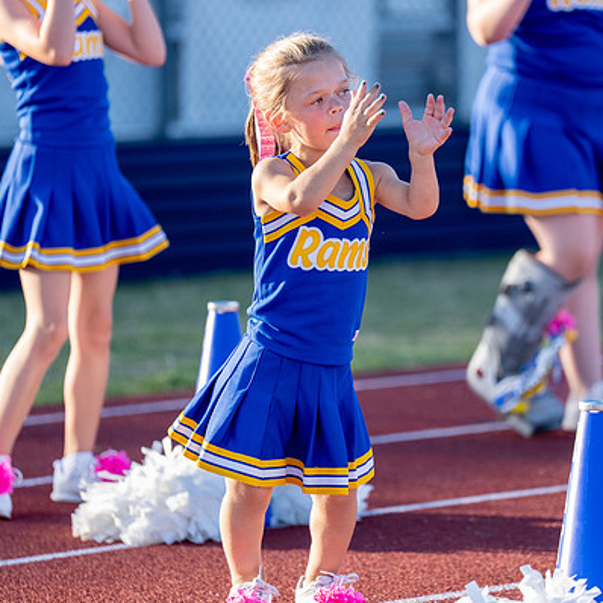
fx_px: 5400
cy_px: 272
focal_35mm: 274
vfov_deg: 6.4
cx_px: 367
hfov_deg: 6.4
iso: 200
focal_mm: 178
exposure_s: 1/2000
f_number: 2.8
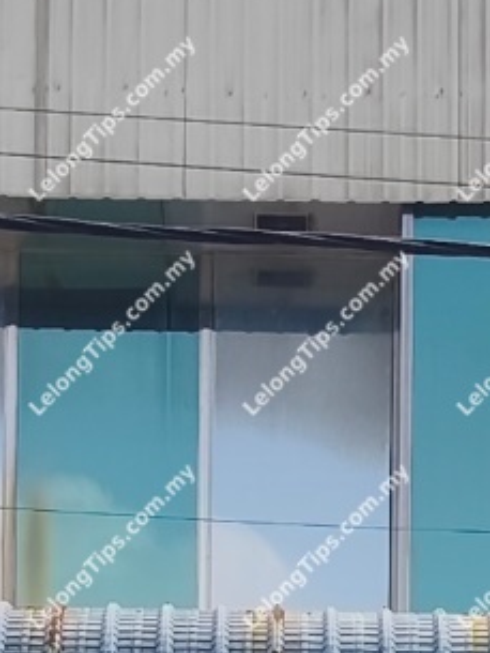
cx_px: 236
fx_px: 2301
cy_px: 1095
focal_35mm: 122
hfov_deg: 12.2
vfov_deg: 14.6
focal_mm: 6.06
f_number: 1.7
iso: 50
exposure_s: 1/971
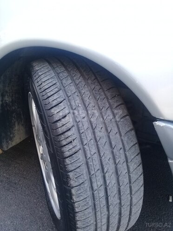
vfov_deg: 58.4
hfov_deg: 45.4
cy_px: 116
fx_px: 207
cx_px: 86
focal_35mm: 31
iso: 50
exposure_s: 1/140
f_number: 2.2
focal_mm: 3.3
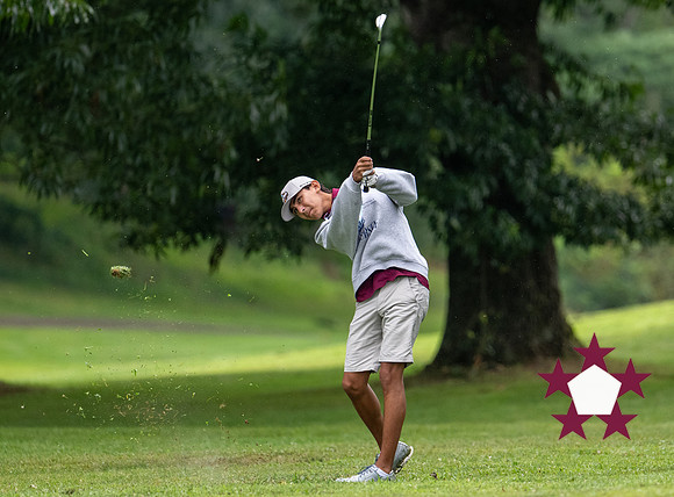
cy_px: 243
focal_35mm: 667
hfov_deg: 3.0
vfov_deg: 2.2
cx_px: 451
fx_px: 12907
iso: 1600
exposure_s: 1/1600
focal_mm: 400
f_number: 4.5
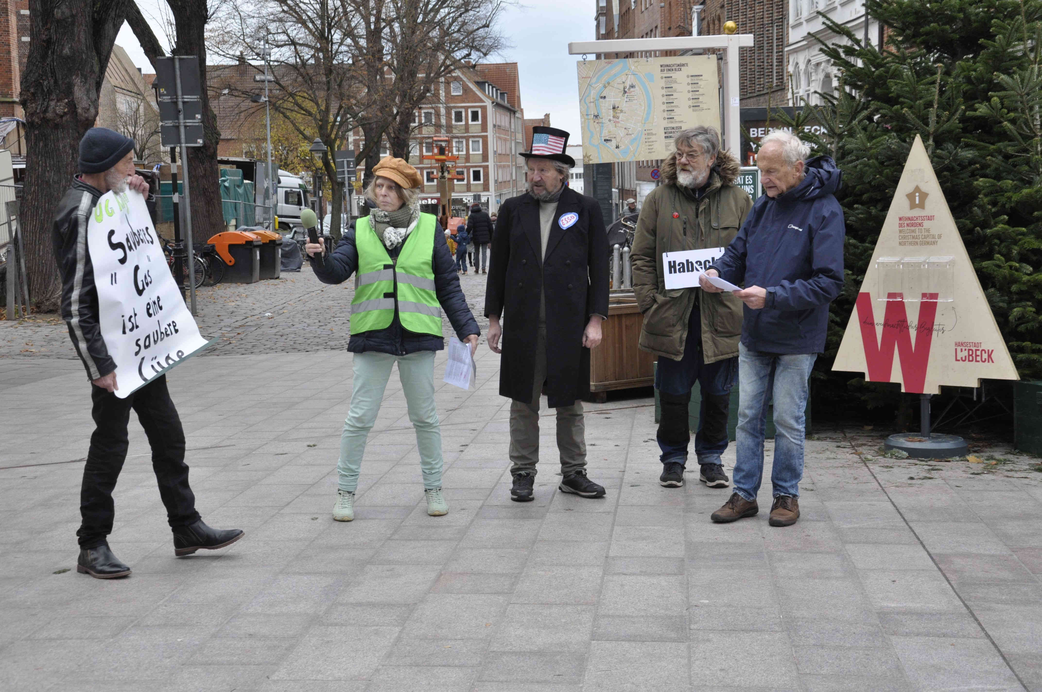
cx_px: 521
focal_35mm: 57
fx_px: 1648
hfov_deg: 35.1
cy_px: 346
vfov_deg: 23.7
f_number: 7.1
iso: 500
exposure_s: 1/200
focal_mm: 38
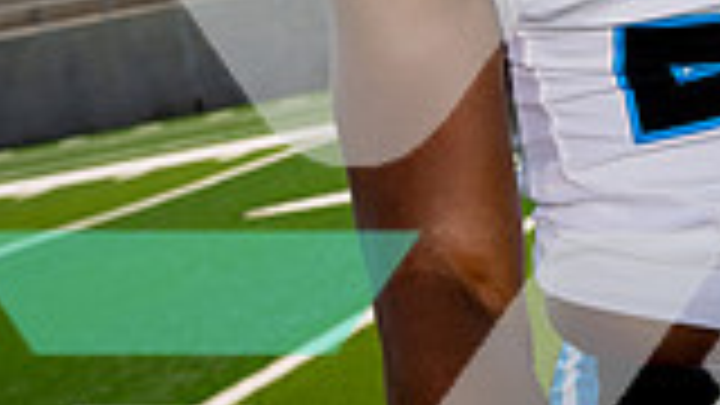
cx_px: 1112
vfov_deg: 8.1
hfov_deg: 13.6
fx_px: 2826
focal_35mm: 148
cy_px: -74
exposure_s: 1/250
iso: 100
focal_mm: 39
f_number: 7.1
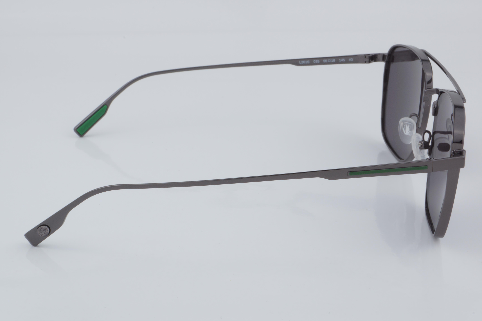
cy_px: 160
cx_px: 241
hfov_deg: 27.0
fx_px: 1004
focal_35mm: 75
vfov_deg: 18.2
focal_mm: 50
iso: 100
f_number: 32
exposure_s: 1/4
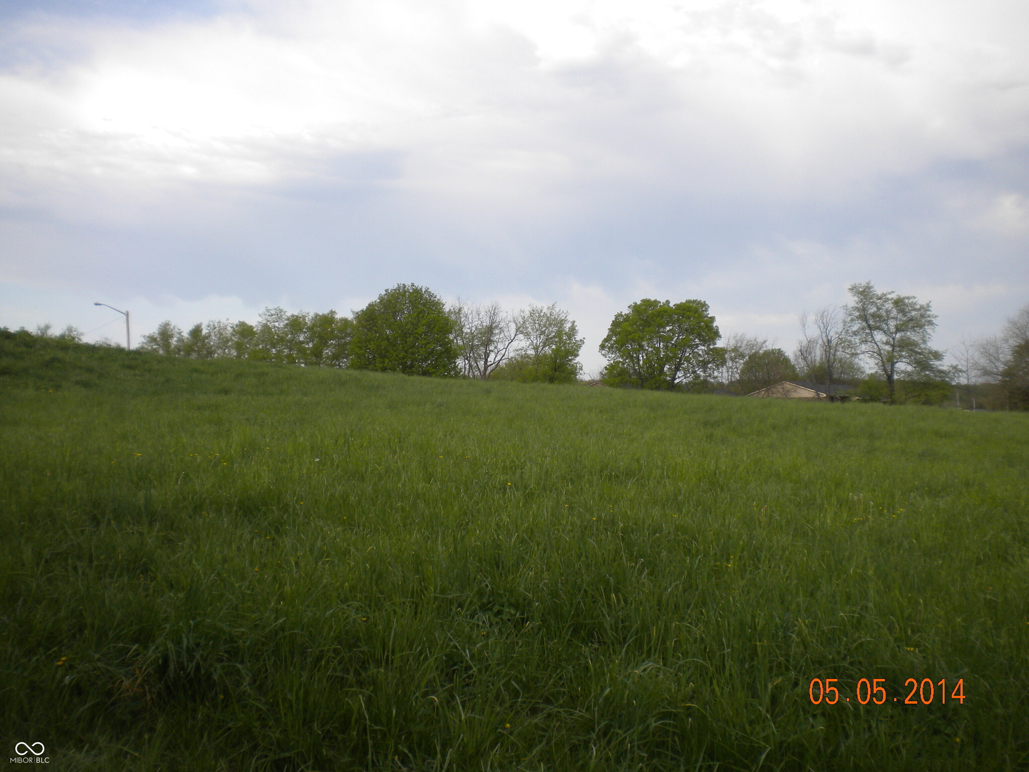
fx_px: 1040
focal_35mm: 35
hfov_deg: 52.6
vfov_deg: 40.7
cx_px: 514
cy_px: 386
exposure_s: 1/458
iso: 80
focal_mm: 6.3
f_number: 4.6
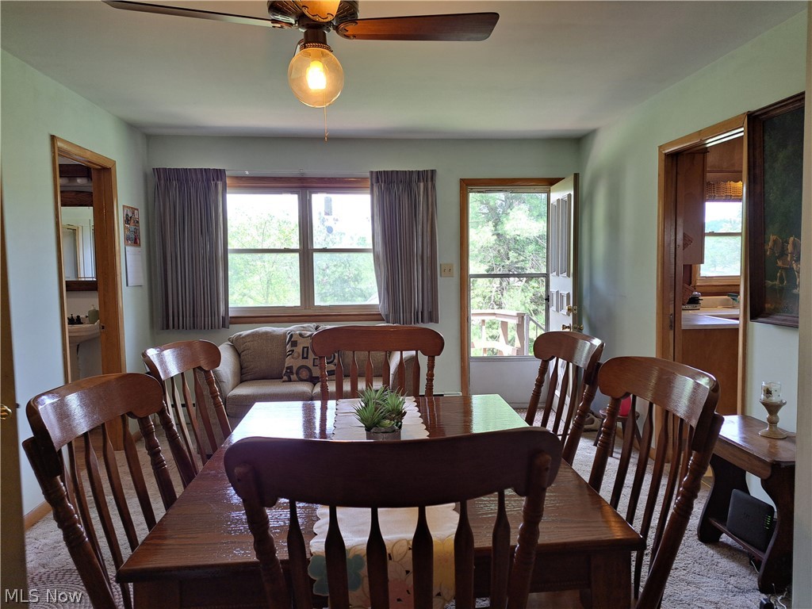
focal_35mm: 24
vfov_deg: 56.8
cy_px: 304
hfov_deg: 71.6
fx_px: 563
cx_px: 406
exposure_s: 1/60
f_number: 1.8
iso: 50
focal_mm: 5.23
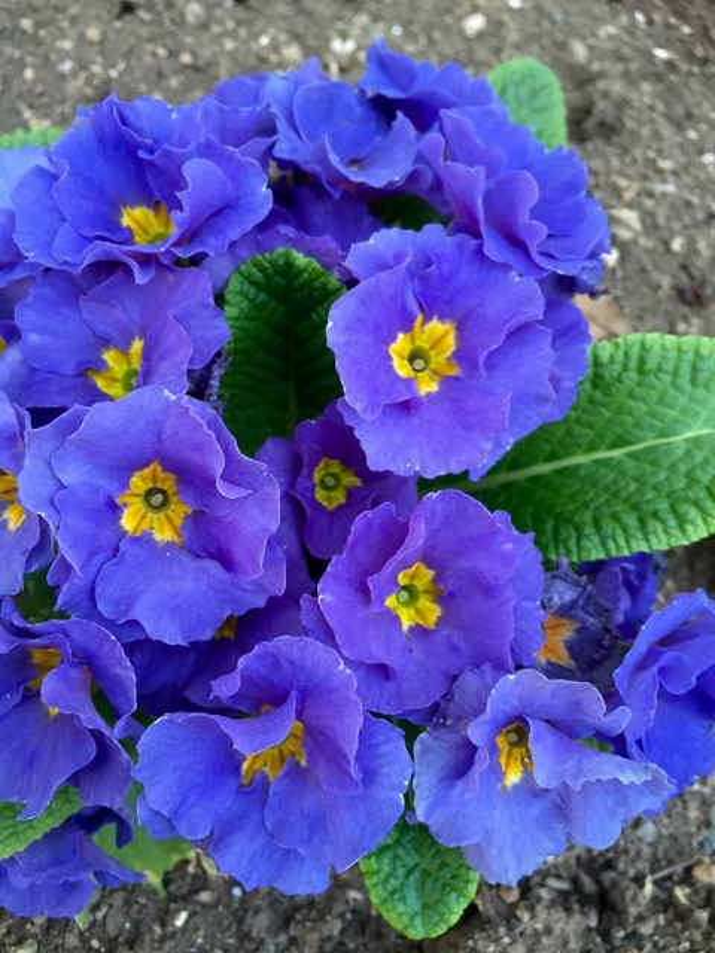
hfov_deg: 48.2
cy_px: 476
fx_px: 799
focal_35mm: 29
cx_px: 358
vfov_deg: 61.7
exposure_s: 1/30
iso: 64
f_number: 2.2
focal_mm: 4.15
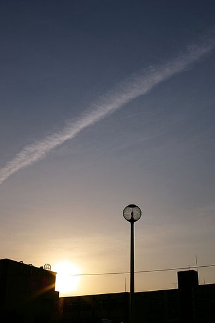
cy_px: 162
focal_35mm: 42
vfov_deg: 46.5
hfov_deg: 31.8
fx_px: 377
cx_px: 108
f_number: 16
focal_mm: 28
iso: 200
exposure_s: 1/350
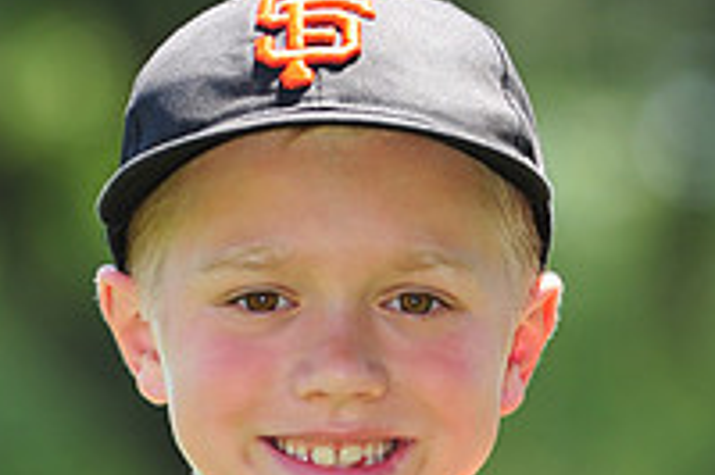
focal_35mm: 581
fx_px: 11530
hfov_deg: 3.6
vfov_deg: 2.4
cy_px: 586
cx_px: 361
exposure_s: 1/640
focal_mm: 200
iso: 320
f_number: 5
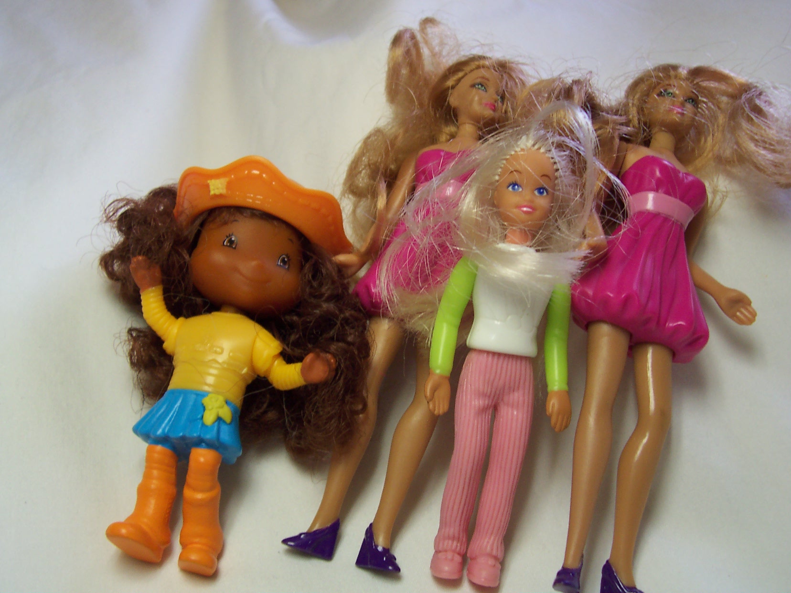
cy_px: 296
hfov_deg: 50.1
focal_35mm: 37
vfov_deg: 38.7
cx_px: 396
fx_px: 845
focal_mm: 5.6
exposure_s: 1/60
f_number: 2.8
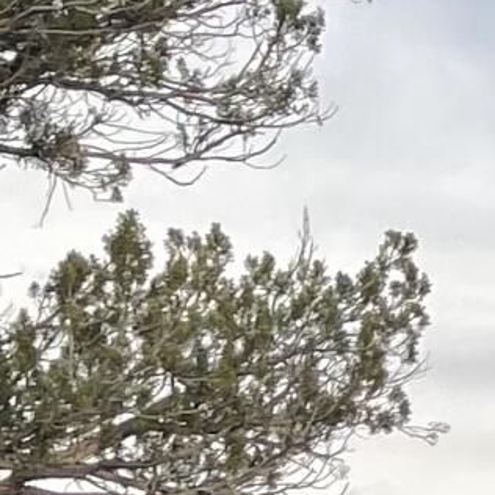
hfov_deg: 6.7
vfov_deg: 7.6
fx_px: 3397
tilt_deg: -4.9
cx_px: 1949
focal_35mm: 210
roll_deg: +0.5
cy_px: 1319
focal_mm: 5.1
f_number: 1.6
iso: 32
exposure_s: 1/206
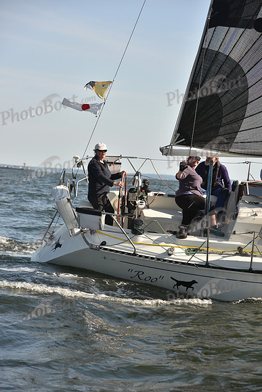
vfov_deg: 20.4
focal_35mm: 100
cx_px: 131
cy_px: 196
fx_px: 1091
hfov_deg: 13.7
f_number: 5
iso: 250
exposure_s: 1/640
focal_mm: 100
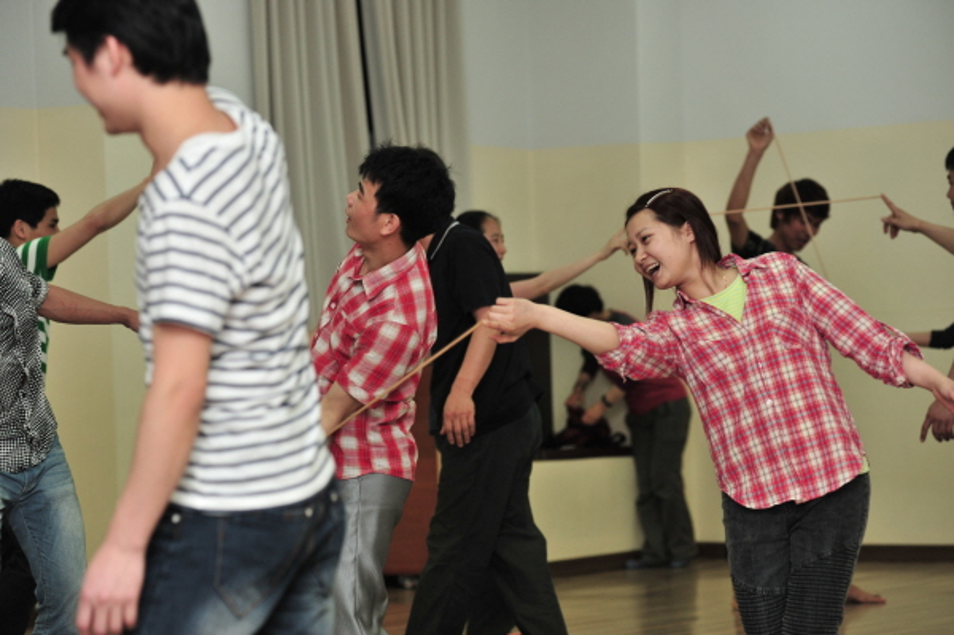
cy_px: 318
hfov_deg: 17.1
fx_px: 3177
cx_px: 477
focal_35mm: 120
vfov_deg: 11.4
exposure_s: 1/200
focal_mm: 120
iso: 800
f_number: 4.5
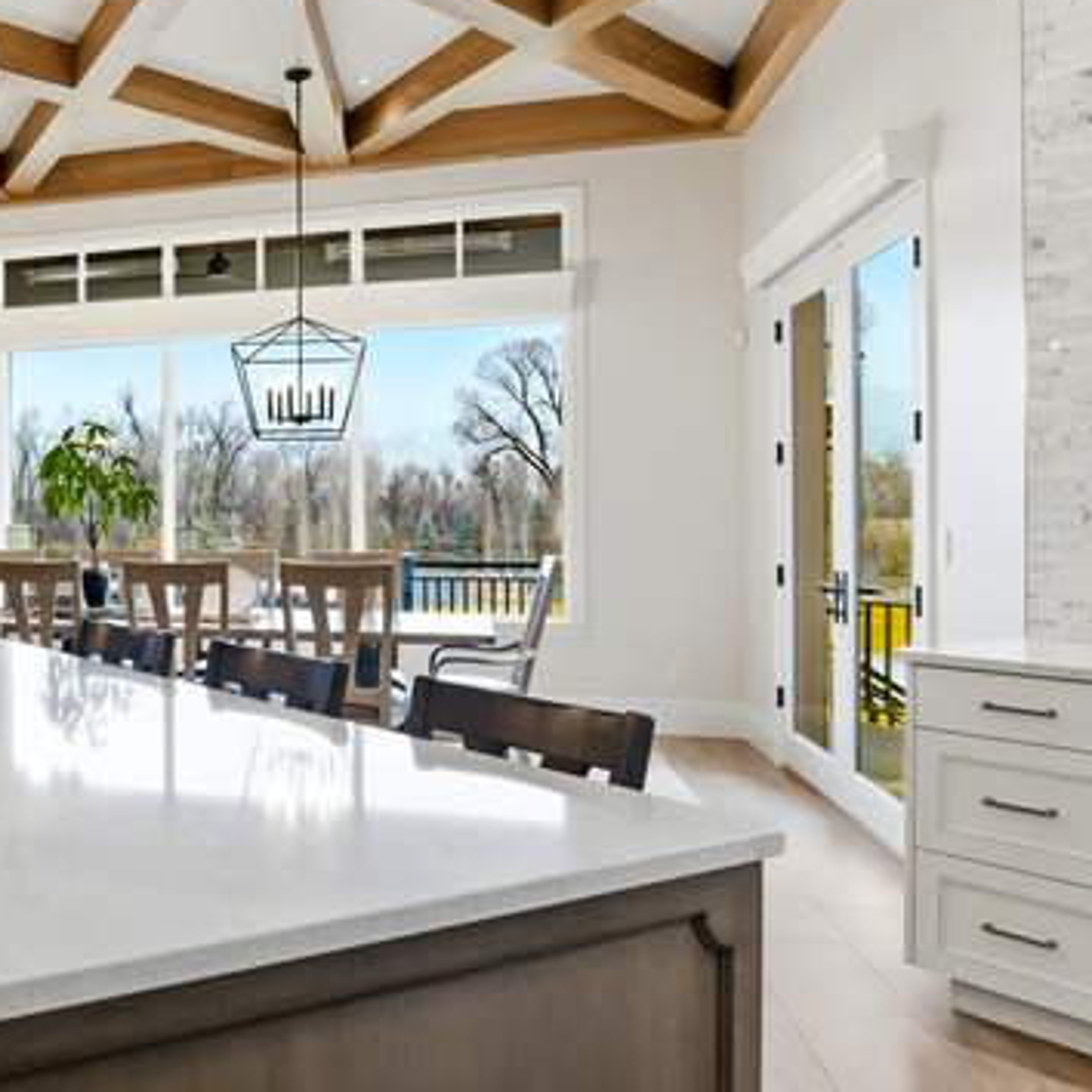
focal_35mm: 32
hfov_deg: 44.5
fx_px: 1142
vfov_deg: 51.1
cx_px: 34
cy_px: 518
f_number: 4
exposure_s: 1/8000
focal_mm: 13
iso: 1600
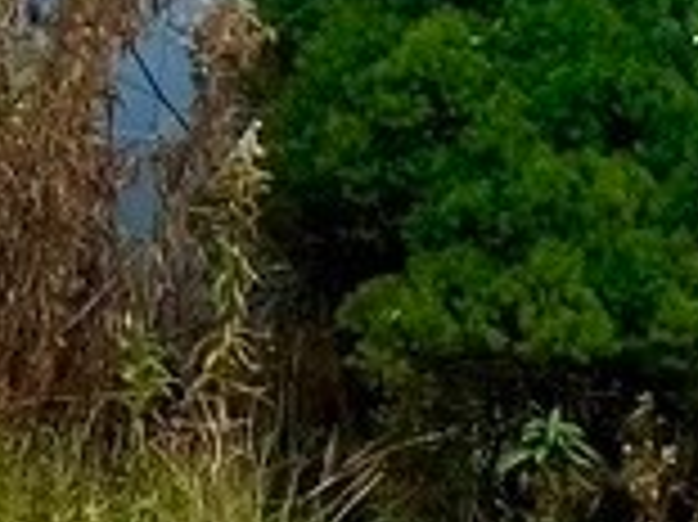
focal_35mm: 172
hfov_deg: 11.0
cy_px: -1130
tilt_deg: +11.8
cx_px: -387
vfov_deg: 7.4
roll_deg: +0.4
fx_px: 3466
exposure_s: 1/1779
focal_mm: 4.25
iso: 32
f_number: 1.8
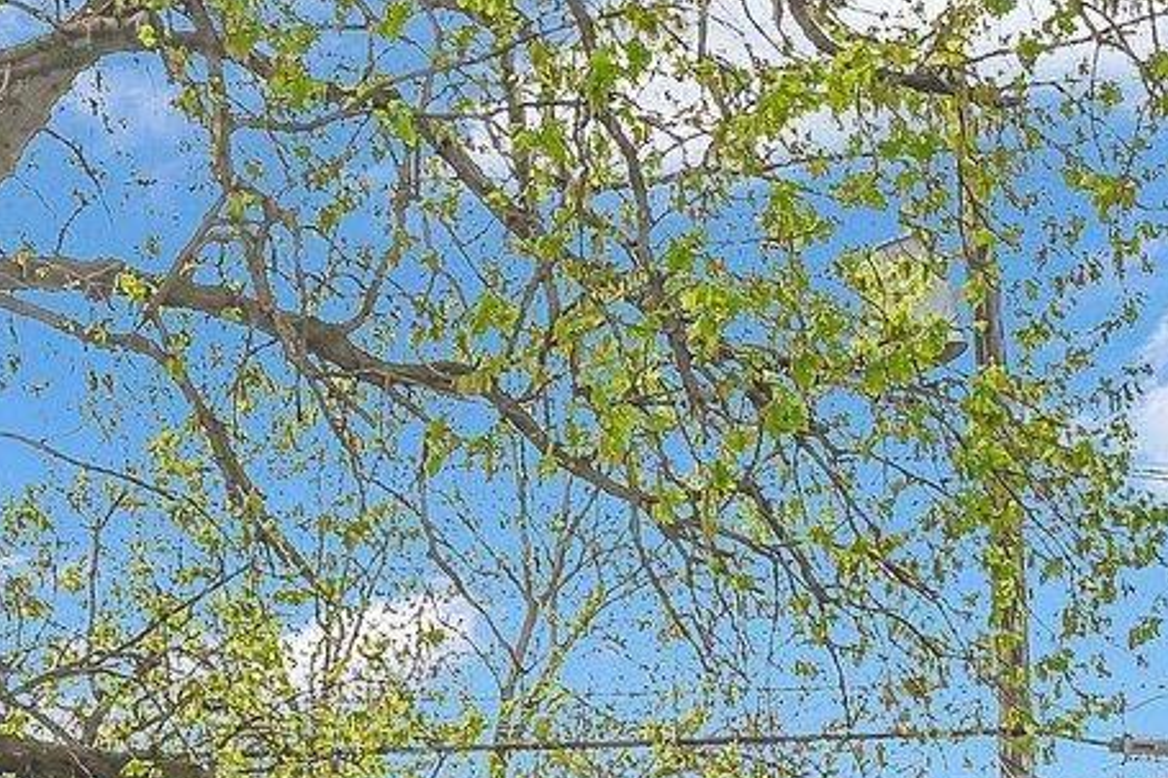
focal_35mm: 108
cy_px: 1289
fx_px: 3503
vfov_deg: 11.9
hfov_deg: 16.5
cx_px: -783
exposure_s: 1/160
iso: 160
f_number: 11
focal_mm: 24
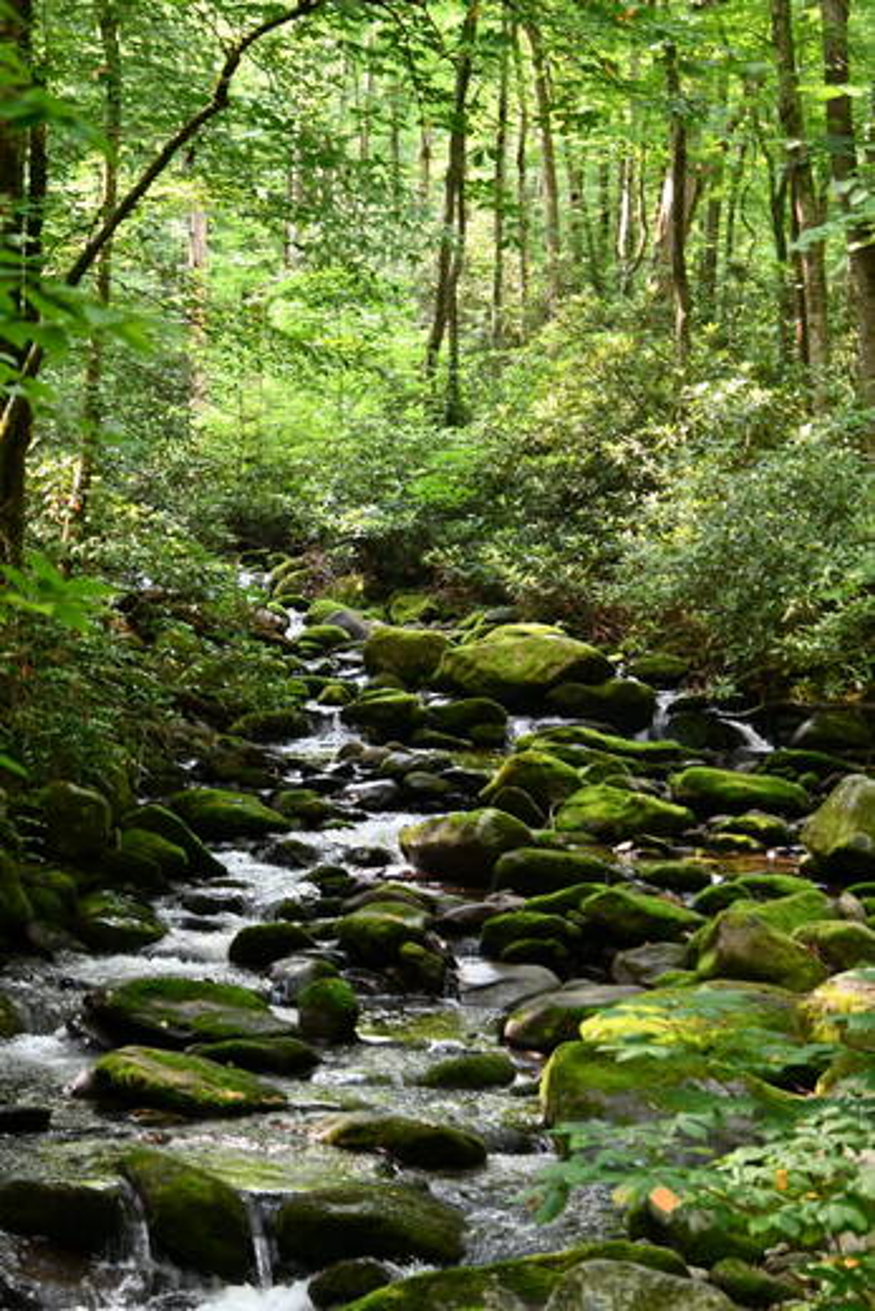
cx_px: 438
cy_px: 656
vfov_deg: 24.8
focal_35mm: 82
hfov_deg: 16.7
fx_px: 2987
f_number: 4.5
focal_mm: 55
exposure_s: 1/125
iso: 1100
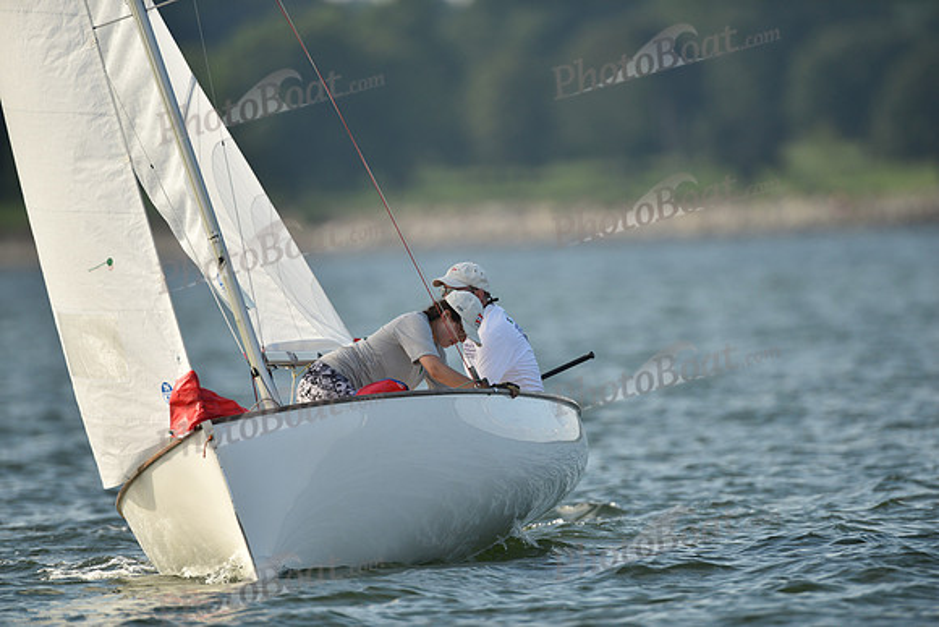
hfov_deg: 3.4
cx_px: 470
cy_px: 314
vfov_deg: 2.3
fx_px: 15653
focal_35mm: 600
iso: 250
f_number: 4
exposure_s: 1/2000
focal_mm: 600
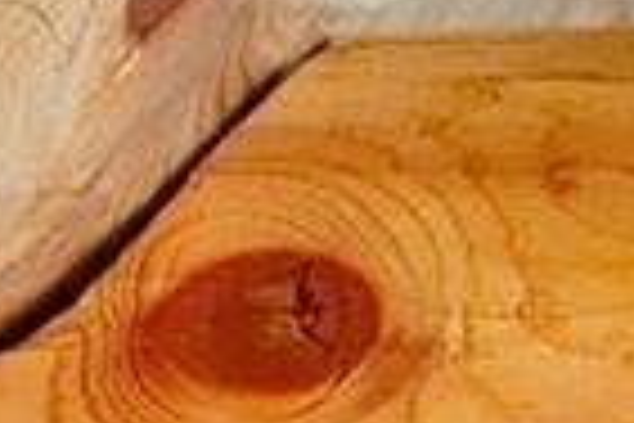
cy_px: 686
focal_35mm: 904
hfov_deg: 2.3
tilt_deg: -0.9
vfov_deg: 1.5
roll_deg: -0.2
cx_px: 935
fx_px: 15919
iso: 640
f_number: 2.8
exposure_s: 1/60
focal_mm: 15.66
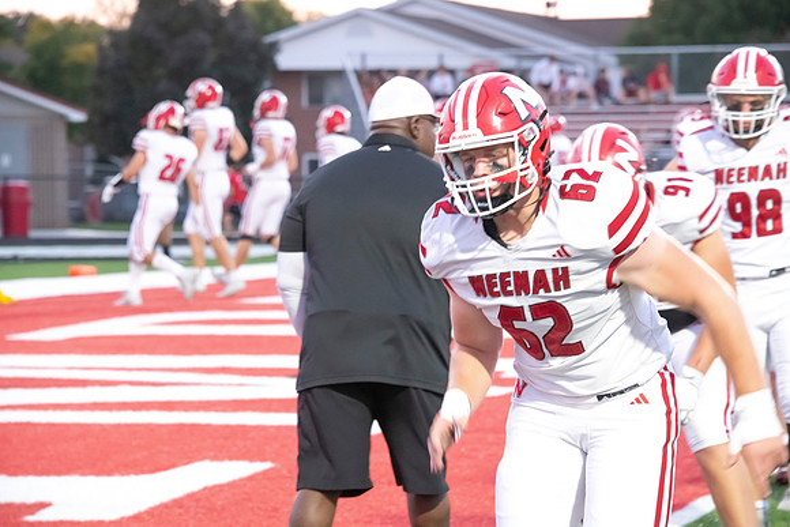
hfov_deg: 12.1
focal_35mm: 170
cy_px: 264
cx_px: 395
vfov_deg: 8.1
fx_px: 3731
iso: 10000
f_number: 7.1
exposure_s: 1/200
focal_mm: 170
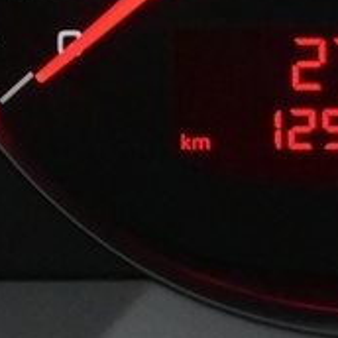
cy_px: -132
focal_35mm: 288
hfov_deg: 5.9
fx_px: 3182
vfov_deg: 6.0
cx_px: -462
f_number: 5
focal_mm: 24
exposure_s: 1/100
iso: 2500
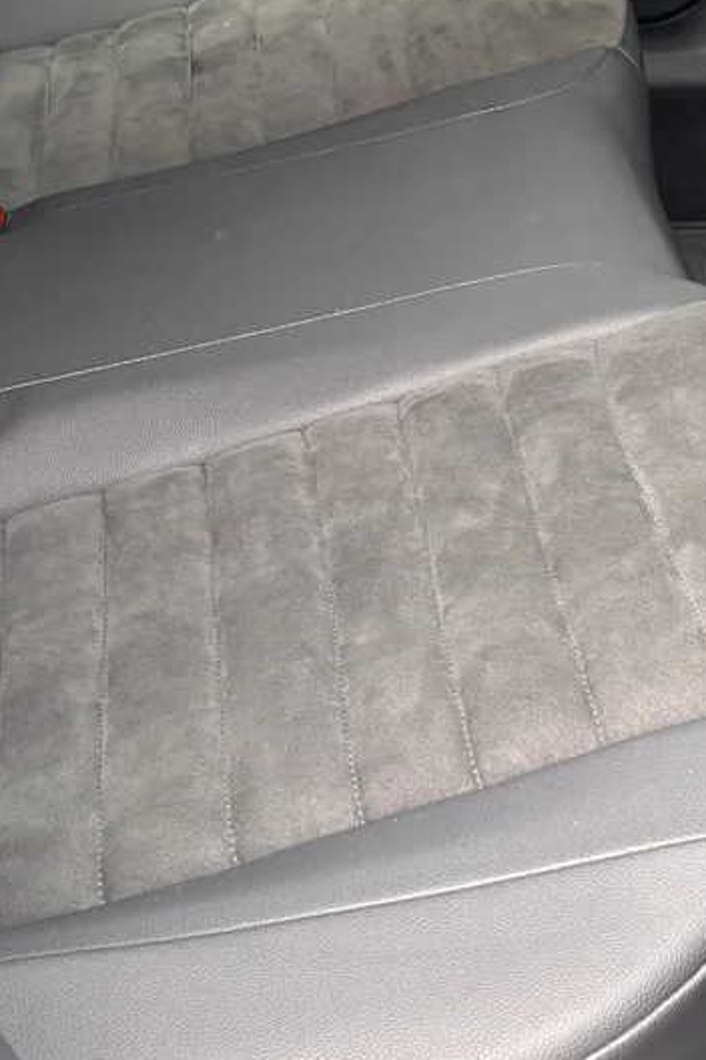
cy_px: 243
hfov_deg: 16.6
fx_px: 2412
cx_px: 397
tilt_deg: -25.4
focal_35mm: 82
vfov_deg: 24.4
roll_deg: -3.6
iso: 100
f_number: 1.6
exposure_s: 1/121
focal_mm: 5.96
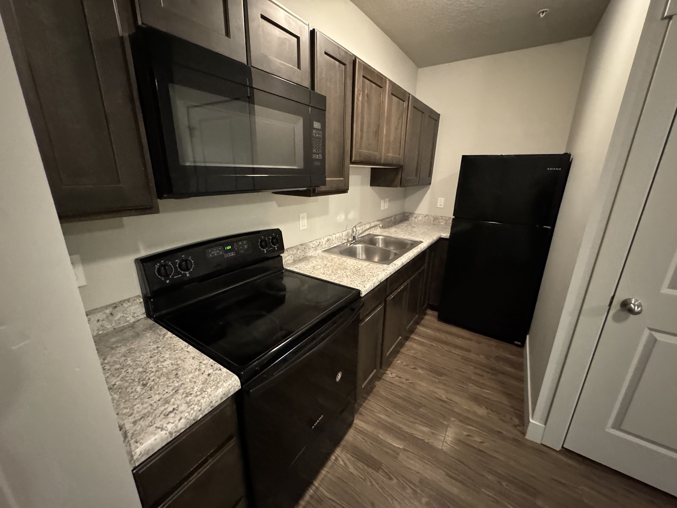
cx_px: 338
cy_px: 254
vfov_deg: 85.7
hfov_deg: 102.1
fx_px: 274
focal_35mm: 14
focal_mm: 2.22
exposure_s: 1/40
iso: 1600
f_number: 2.2
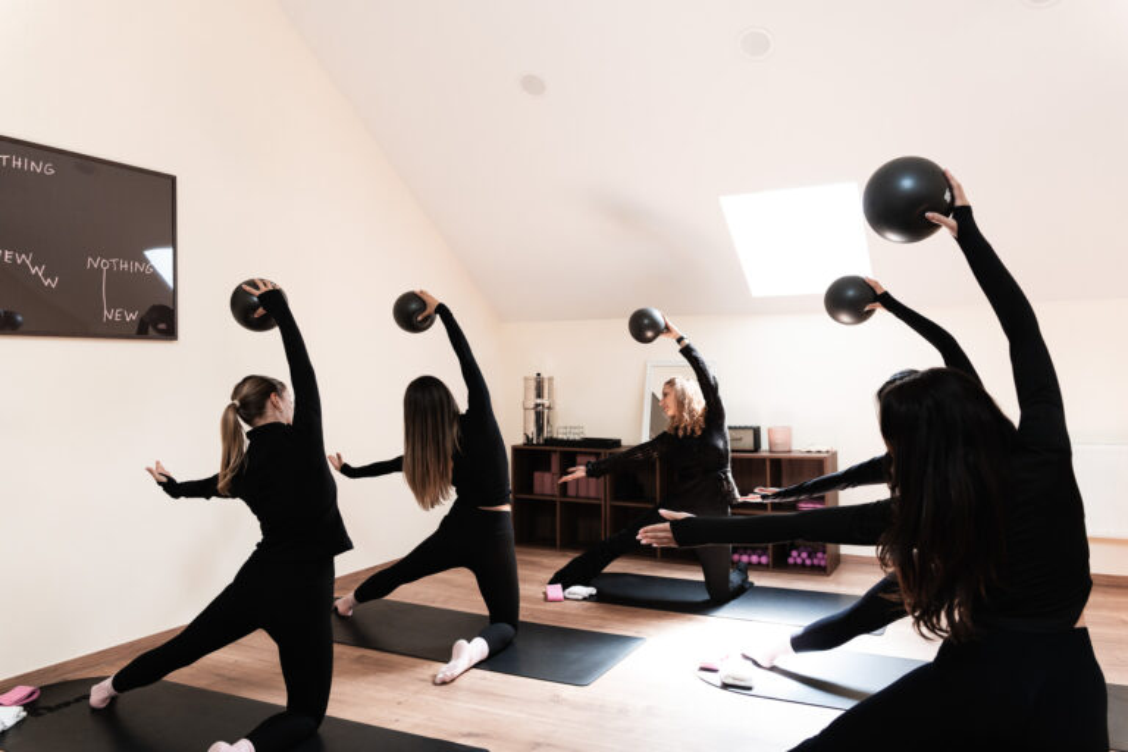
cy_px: 376
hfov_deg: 65.5
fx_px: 877
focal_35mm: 28
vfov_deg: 46.4
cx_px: 564
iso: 2000
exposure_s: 1/400
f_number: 3.5
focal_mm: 28
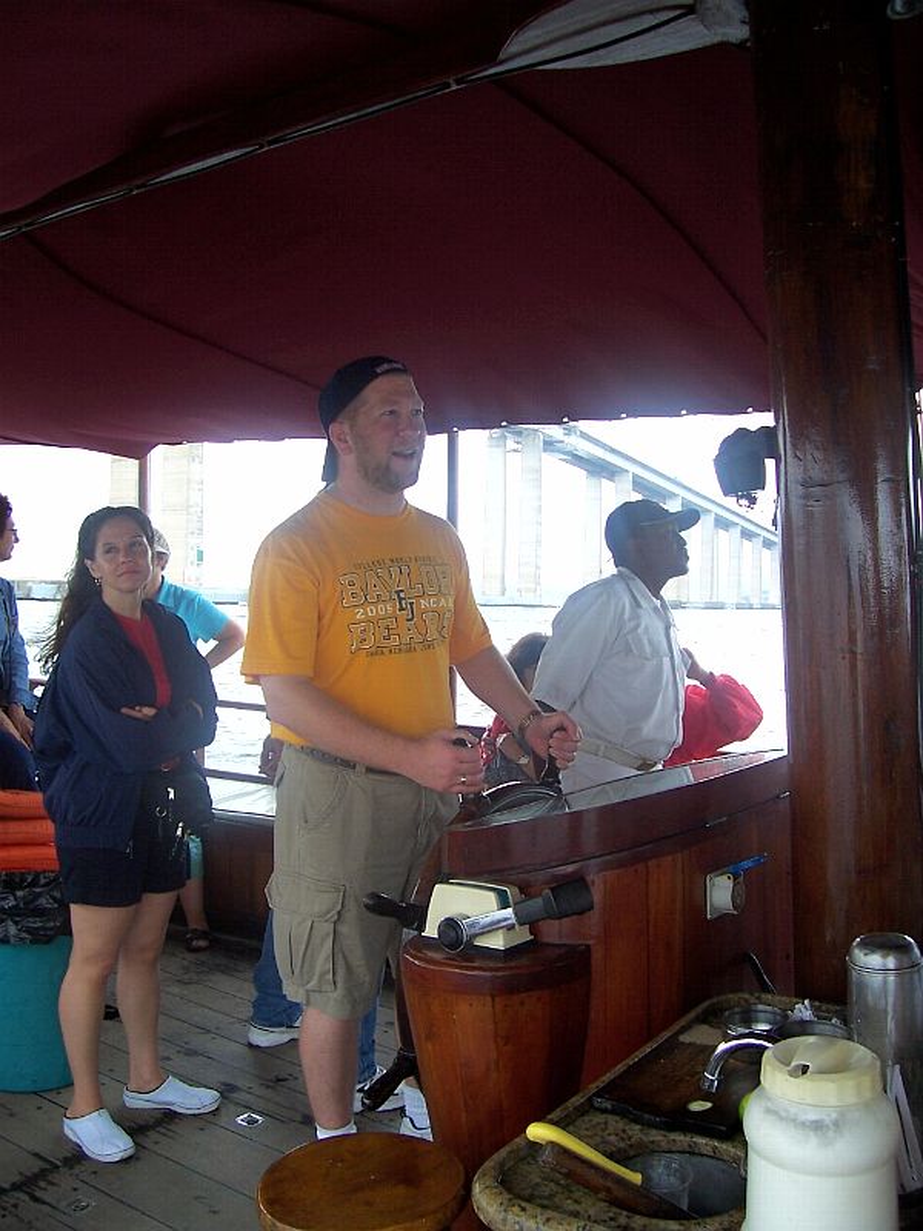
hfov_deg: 41.8
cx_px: 462
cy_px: 616
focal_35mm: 34
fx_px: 1209
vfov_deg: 54.0
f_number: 2.7
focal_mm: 5.6
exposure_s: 1/250
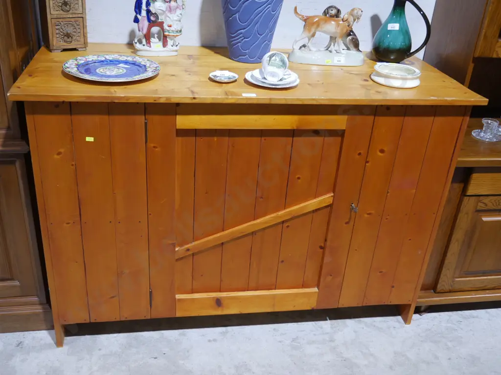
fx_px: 550
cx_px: 250
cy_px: 188
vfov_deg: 37.7
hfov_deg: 49.0
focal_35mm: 38
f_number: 4.1
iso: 640
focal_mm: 19
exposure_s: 1/60
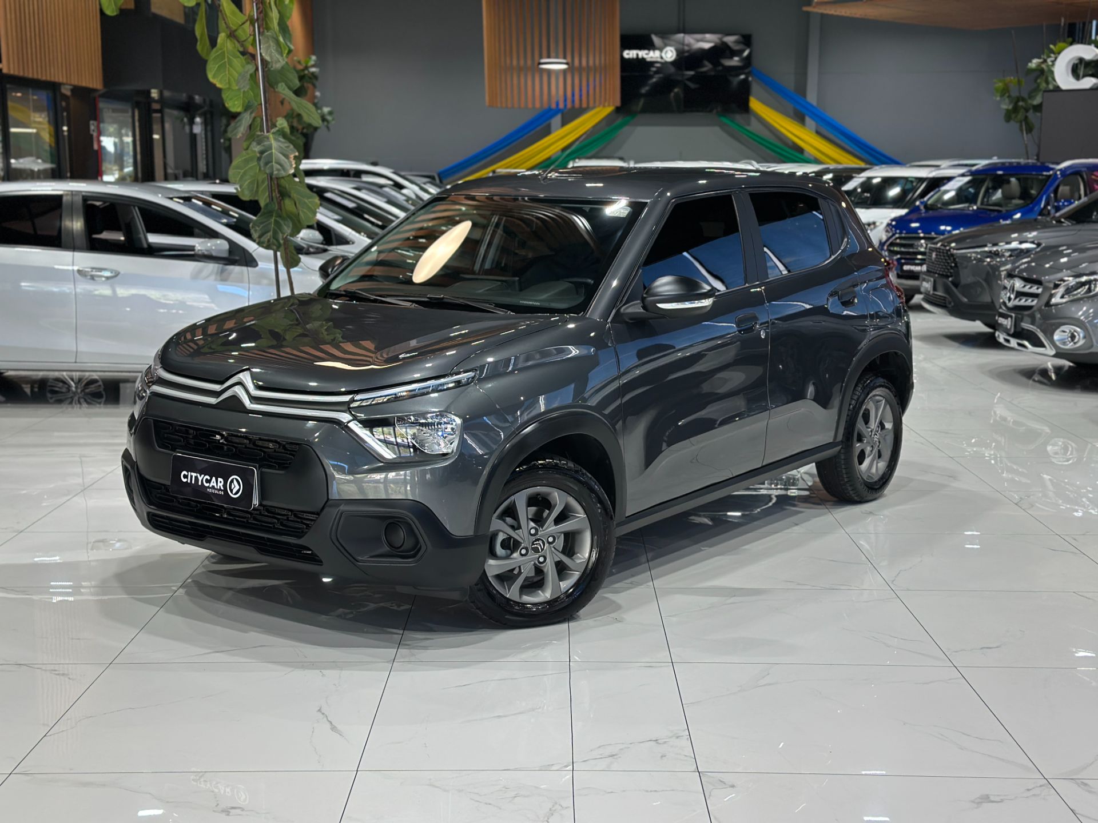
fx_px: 1523
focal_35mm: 48
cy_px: 412
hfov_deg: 39.7
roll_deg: -0.2
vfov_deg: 30.3
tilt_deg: -9.7
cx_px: 549
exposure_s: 1/120
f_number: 1.78
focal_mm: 6.86
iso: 160
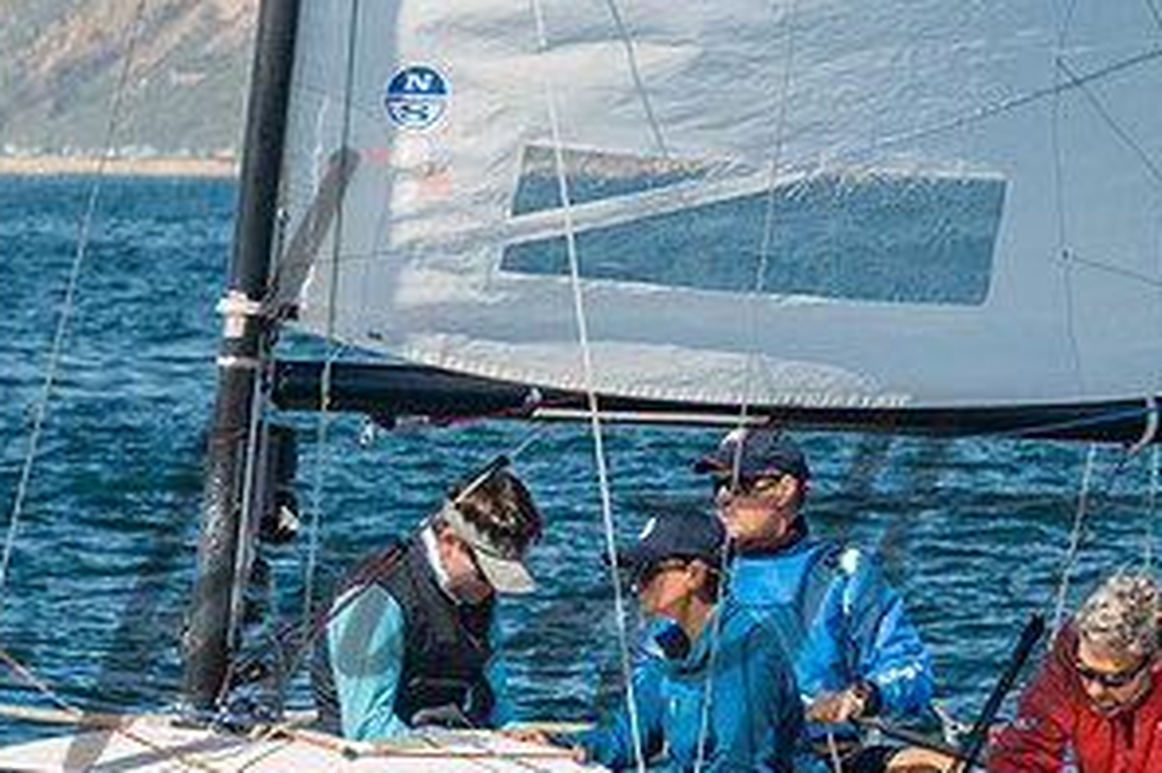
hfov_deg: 2.5
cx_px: 942
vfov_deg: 1.7
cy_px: 362
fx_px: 26387
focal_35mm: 818
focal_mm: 200
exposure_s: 1/200
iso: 400
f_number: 10
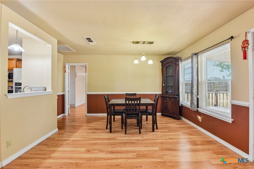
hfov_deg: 104.3
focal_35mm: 14
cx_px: 127
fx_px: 99
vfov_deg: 81.2
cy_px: 84
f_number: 8
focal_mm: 14
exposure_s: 1/15
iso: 640
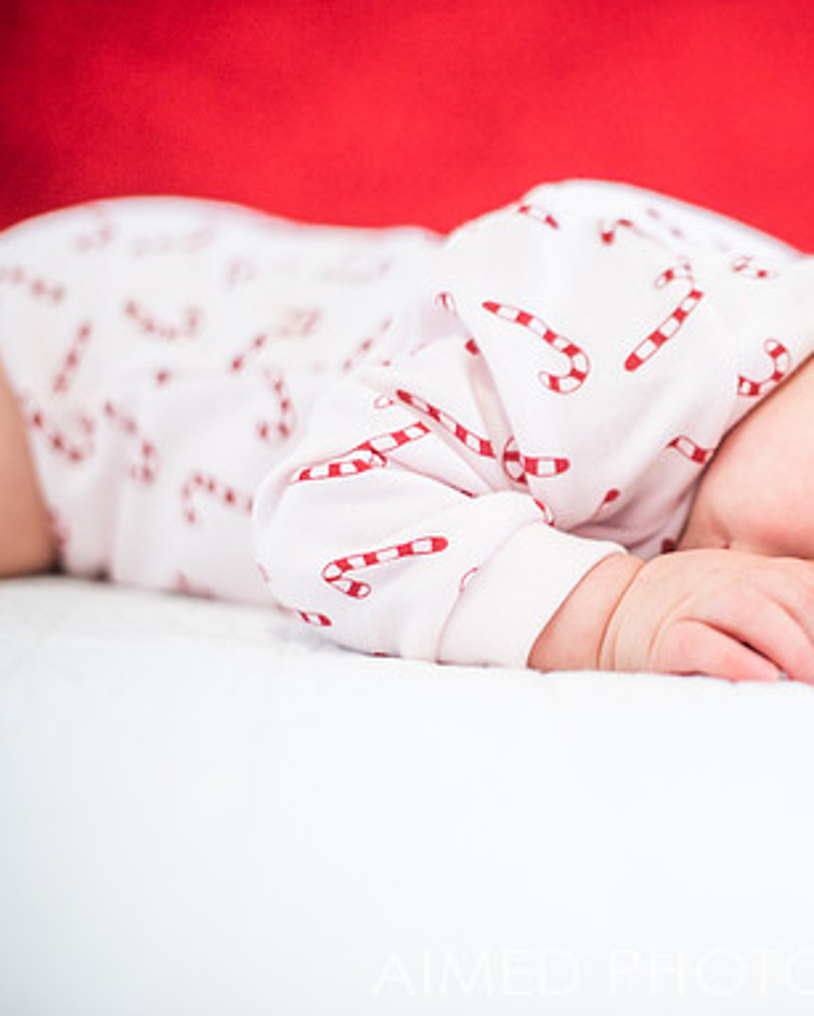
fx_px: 2136
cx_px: 745
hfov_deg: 21.1
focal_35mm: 71
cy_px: 511
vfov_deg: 26.7
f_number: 2
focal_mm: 50
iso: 500
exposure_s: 1/250
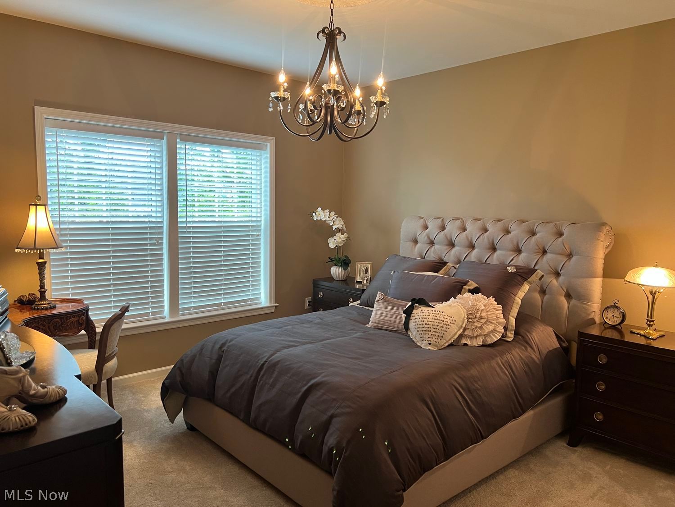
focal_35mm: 26
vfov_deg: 53.1
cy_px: 254
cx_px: 338
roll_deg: -1.1
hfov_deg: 67.3
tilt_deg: -7.5
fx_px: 507
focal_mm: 5.7
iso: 100
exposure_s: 1/60
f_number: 1.5
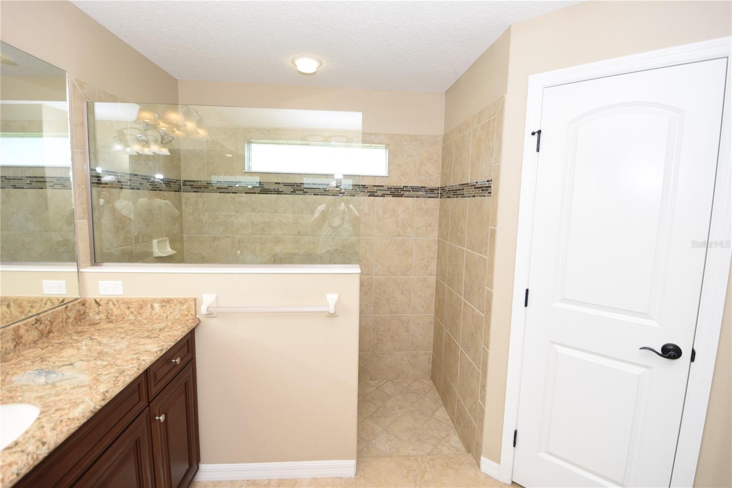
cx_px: 366
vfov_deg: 77.3
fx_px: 305
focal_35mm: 15
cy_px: 244
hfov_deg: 100.4
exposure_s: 1/60
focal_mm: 10
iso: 100
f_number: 4
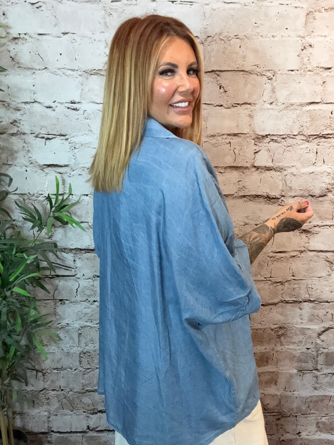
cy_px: 259
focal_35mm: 35
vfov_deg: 52.4
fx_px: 450
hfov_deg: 40.7
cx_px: 175
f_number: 1.9
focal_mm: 2.69
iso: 200
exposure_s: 1/33
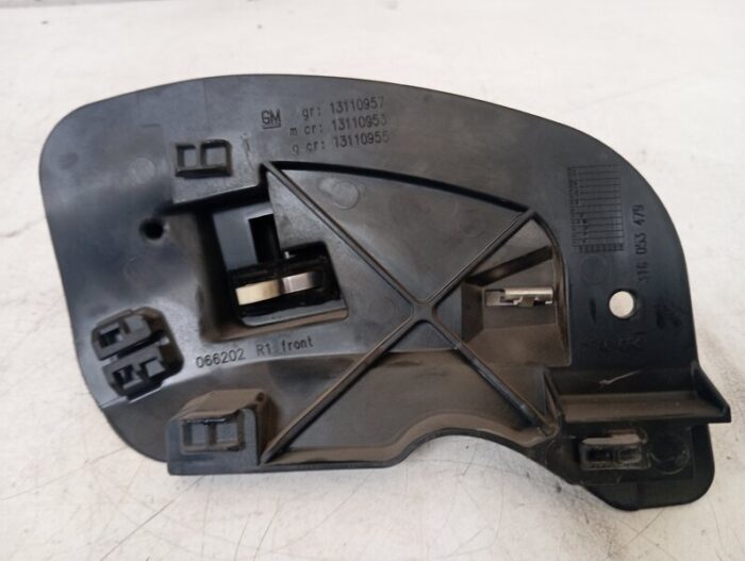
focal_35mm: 28
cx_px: 372
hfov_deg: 63.4
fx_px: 603
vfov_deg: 49.9
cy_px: 280
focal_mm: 4.22
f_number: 1.8
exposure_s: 1/33.3
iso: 359
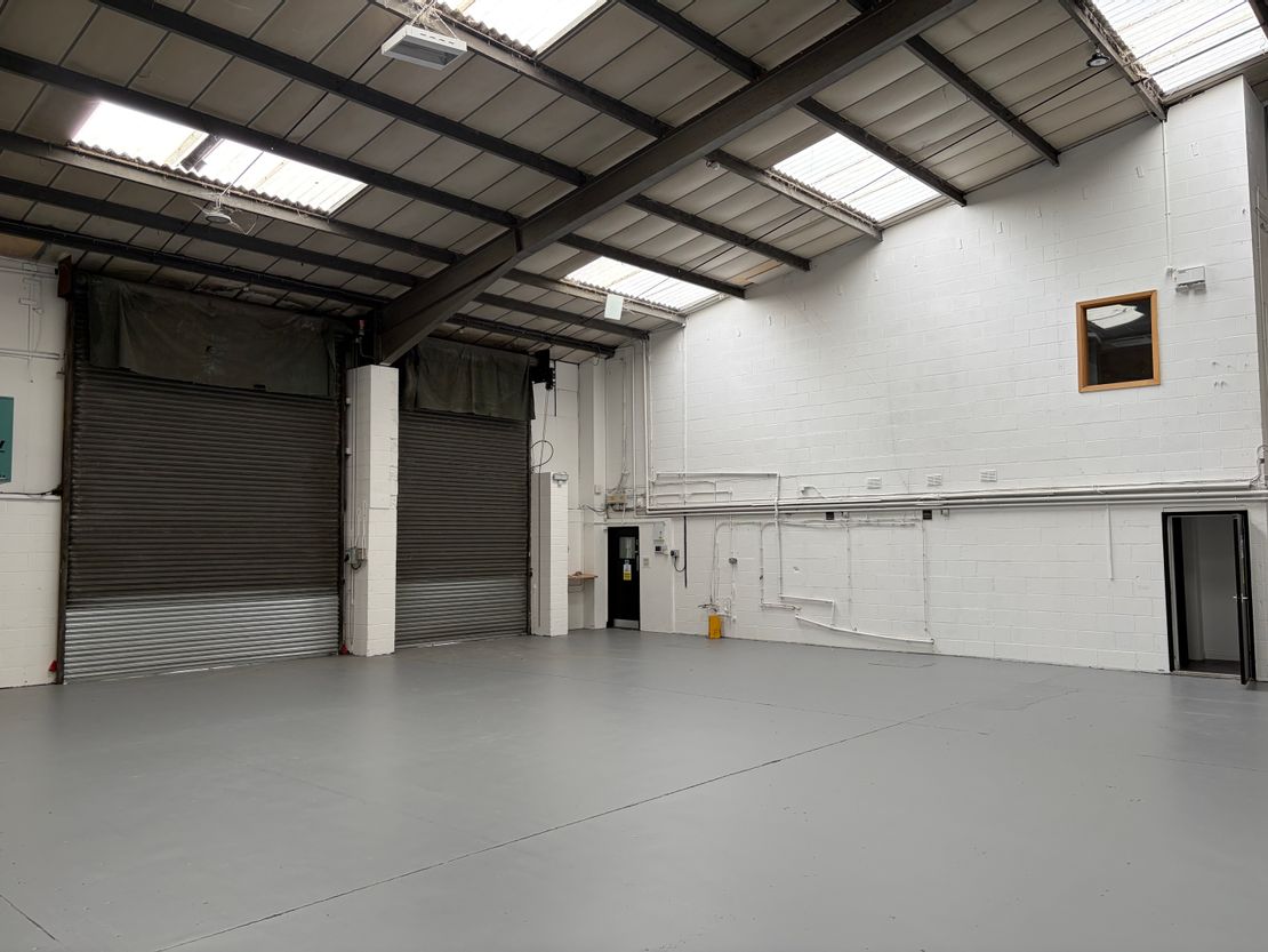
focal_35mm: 26
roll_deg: +1.7
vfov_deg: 53.1
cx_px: 634
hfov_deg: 67.3
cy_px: 476
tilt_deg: +4.7
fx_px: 953
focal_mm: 5.96
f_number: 1.6
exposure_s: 1/246
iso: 40
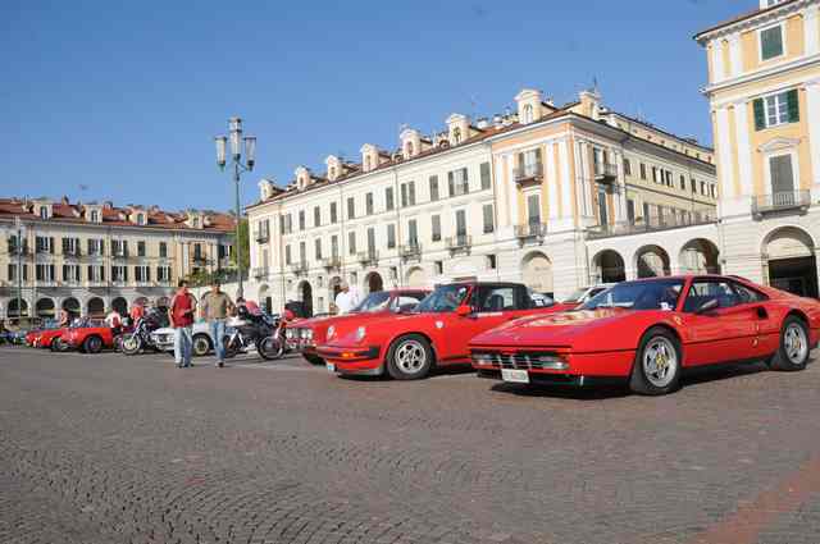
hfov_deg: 67.4
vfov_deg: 47.8
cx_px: 410
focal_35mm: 27
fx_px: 614
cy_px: 272
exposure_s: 1/400
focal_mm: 18
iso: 200
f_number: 10
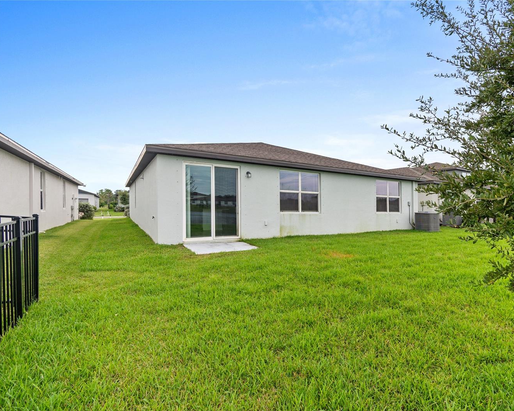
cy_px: 206
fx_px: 259
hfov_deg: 88.6
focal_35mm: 17
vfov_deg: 77.0
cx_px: 306
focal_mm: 10
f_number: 7.1
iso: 100
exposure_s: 1/60
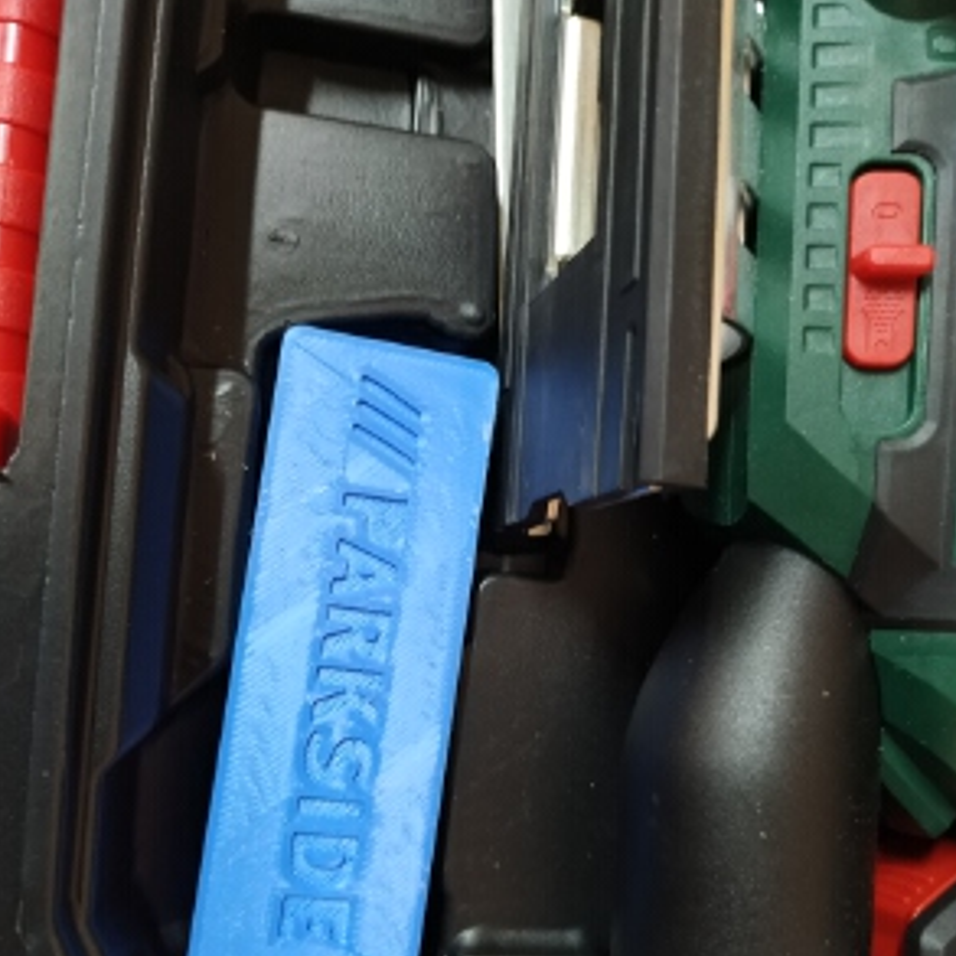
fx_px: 906
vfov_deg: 55.1
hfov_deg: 55.6
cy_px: 584
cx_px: 476
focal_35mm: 29
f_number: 1.9
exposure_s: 1/17
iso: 500
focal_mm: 3.94
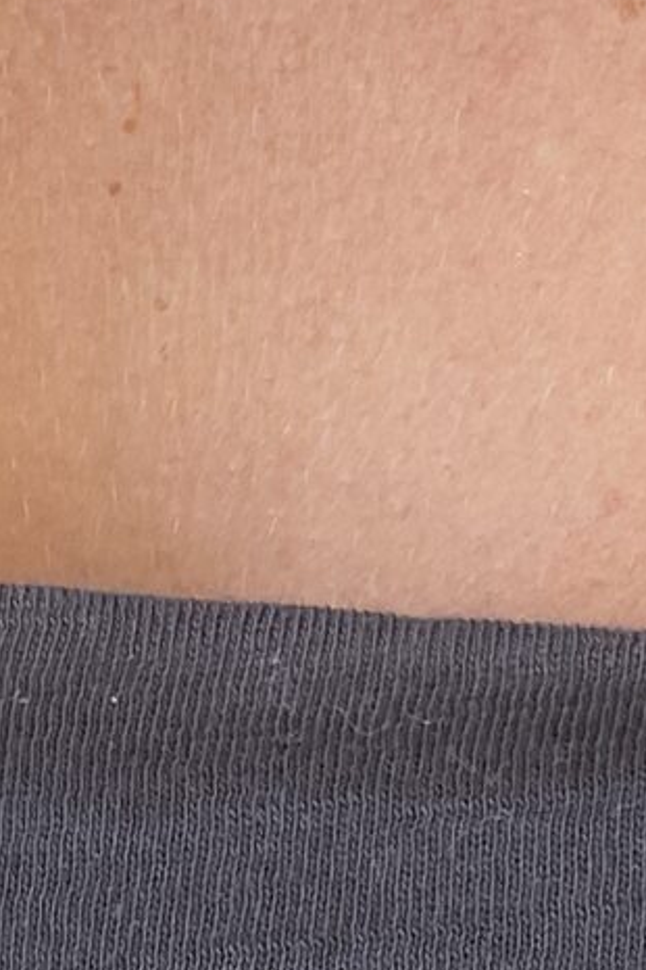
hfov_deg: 9.2
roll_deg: +2.2
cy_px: 100
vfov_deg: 13.7
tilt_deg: -43.8
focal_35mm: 149
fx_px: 4010
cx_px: 31
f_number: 1.6
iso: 100
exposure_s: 1/120
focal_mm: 4.2
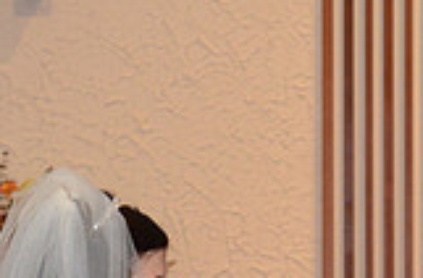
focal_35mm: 379
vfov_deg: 3.6
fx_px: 4436
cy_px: 412
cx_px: 504
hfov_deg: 5.4
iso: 2000
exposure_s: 1/80
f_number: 7.1
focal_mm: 70
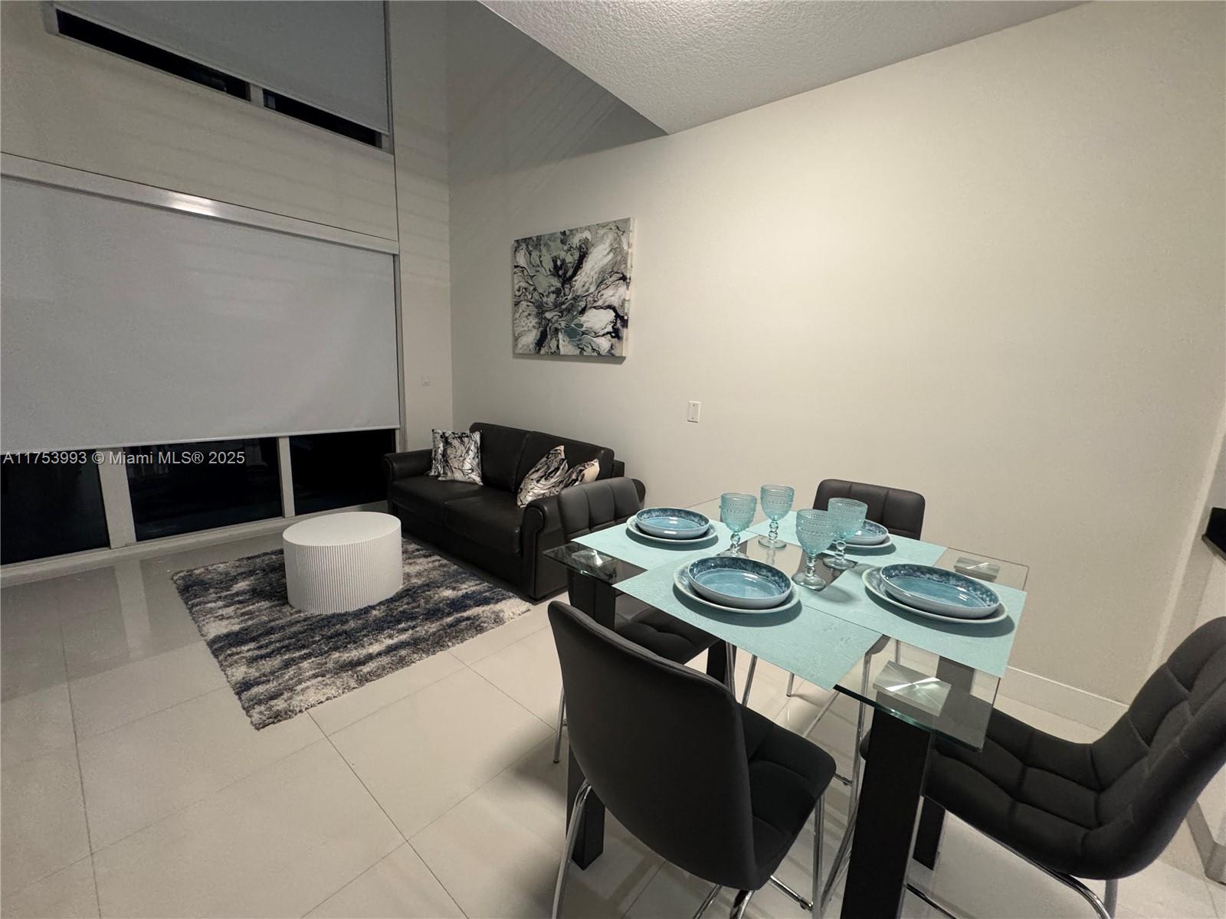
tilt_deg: -10.1
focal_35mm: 14
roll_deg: -1.8
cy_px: 460
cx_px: 613
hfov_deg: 102.1
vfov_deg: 85.7
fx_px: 496
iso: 500
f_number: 2.2
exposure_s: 1/60
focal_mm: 2.22
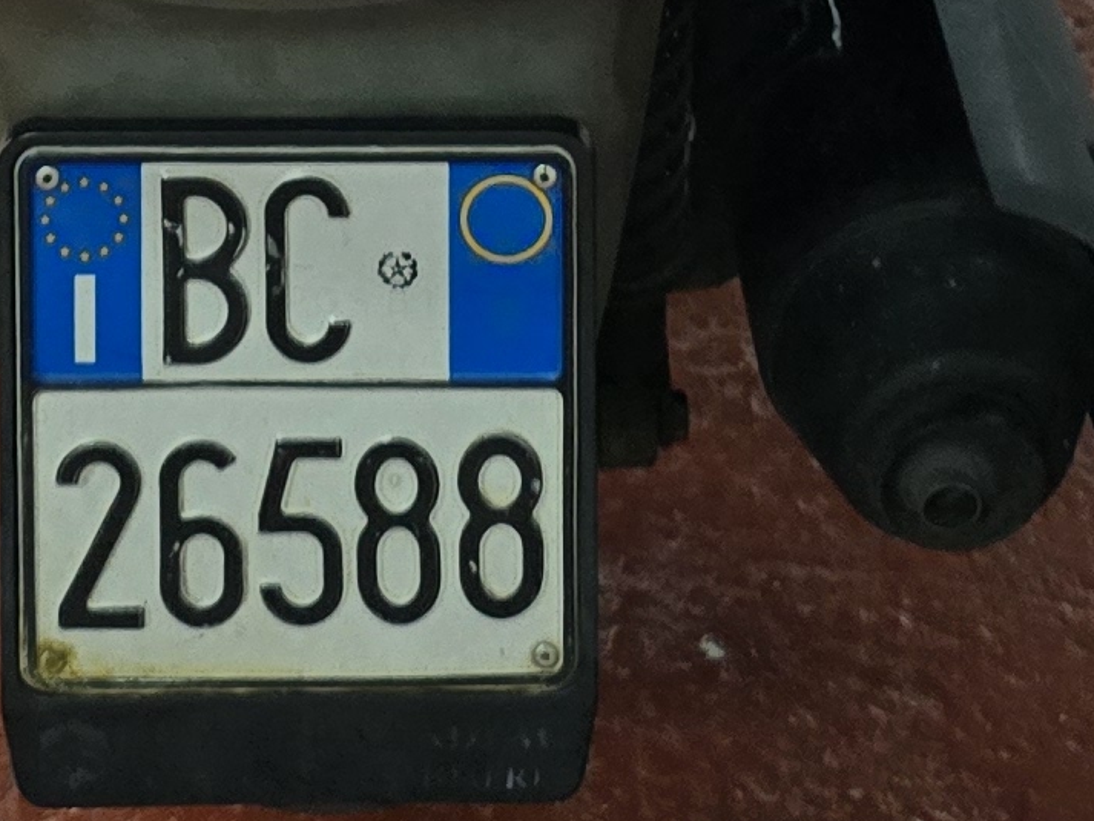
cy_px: -982
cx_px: 408
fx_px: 4078
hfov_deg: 15.3
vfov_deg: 10.3
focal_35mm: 129
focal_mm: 6.3
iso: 500
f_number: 1.7
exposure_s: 1/100
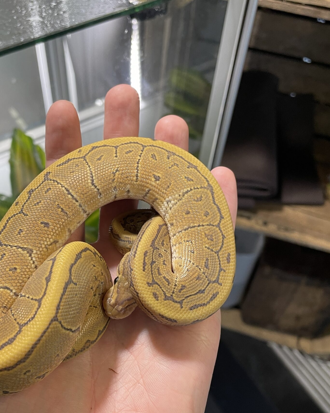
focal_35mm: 38
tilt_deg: -55.9
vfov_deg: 47.3
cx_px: 116
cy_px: 267
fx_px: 464
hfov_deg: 38.8
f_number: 1.6
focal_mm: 4.2
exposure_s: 1/50
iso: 80
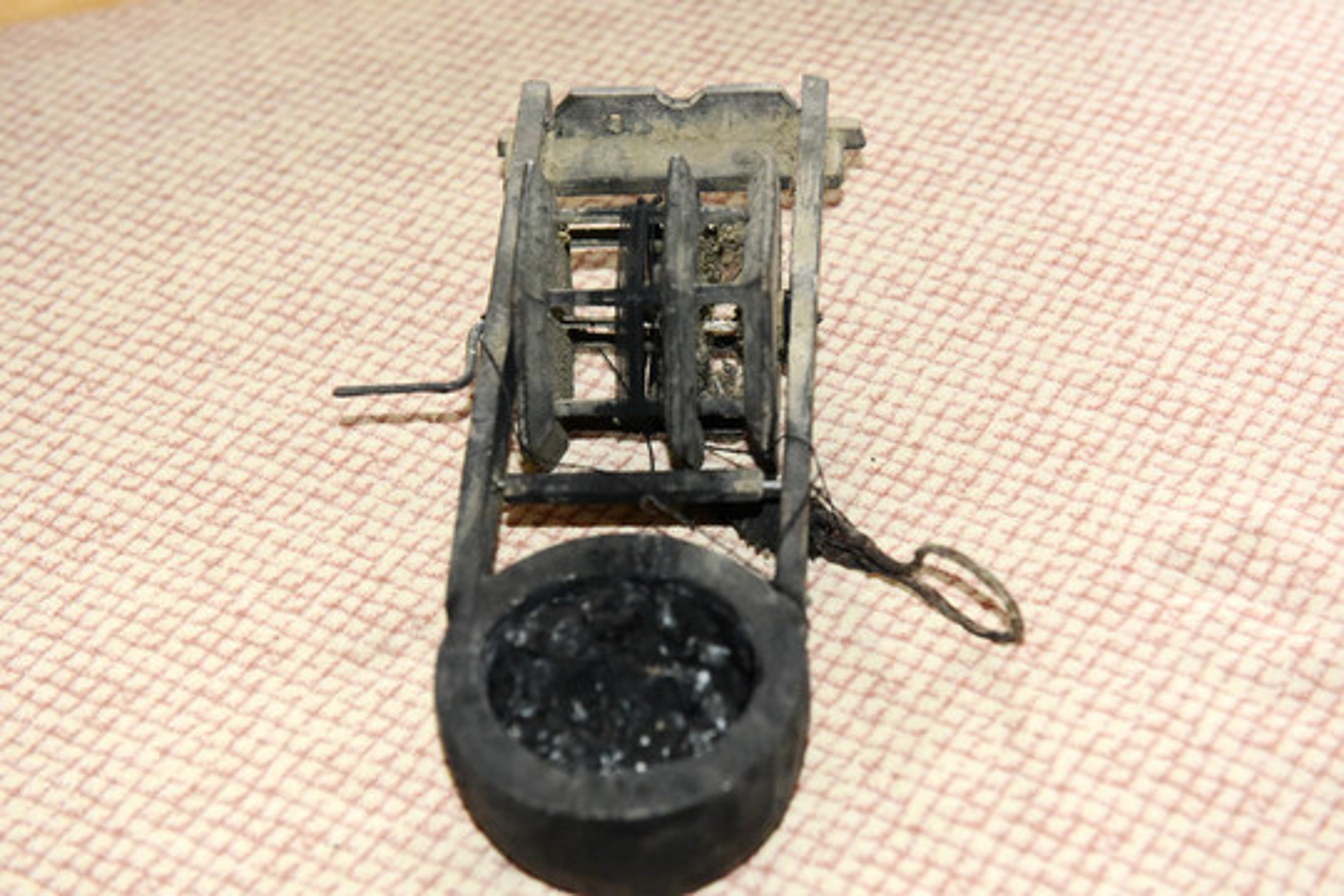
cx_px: 672
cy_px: 448
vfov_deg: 22.6
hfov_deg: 33.4
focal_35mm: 60
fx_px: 2240
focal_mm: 60
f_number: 4.5
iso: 5000
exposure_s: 1/100
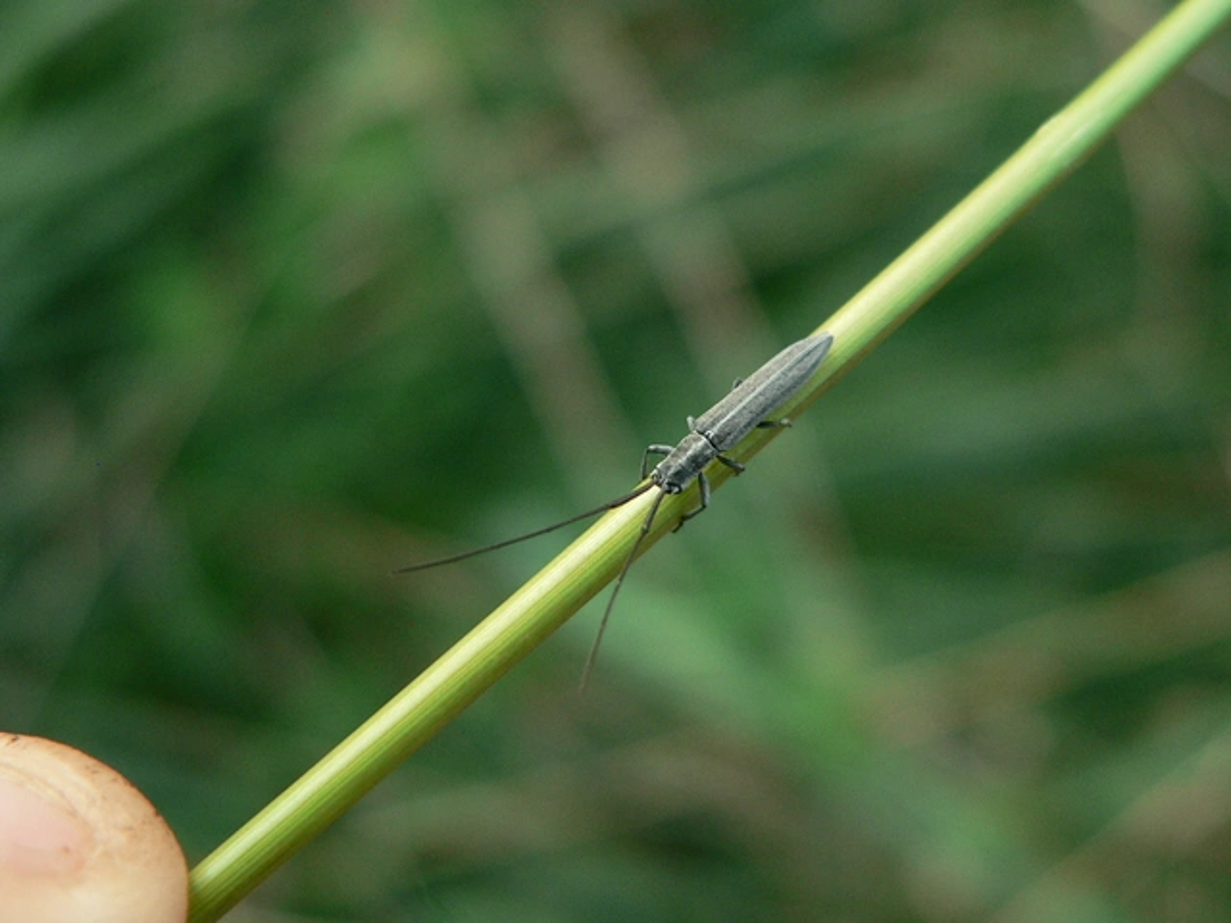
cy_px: 462
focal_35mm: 70
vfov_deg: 21.0
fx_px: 2489
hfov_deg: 27.8
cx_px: 616
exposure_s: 1/100
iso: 200
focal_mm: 11.6
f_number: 2.8
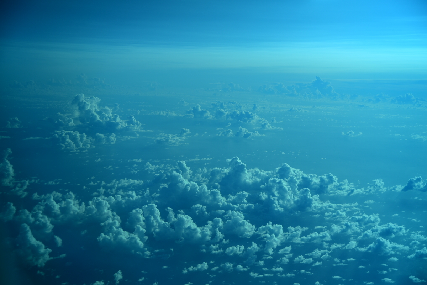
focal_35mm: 50
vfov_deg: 27.0
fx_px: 593
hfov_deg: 39.6
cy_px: 142
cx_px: 214
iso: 100
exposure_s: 1/60
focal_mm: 50
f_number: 4
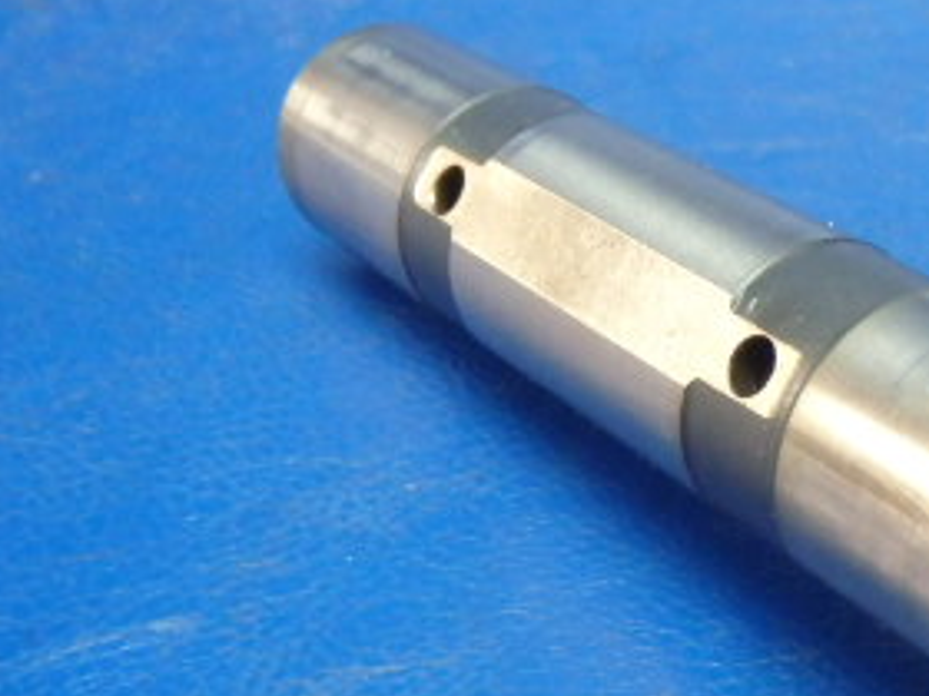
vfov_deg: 22.7
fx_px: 1718
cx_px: 926
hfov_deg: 28.4
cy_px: 540
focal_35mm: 64
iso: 800
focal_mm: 5
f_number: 3.9
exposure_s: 1/40
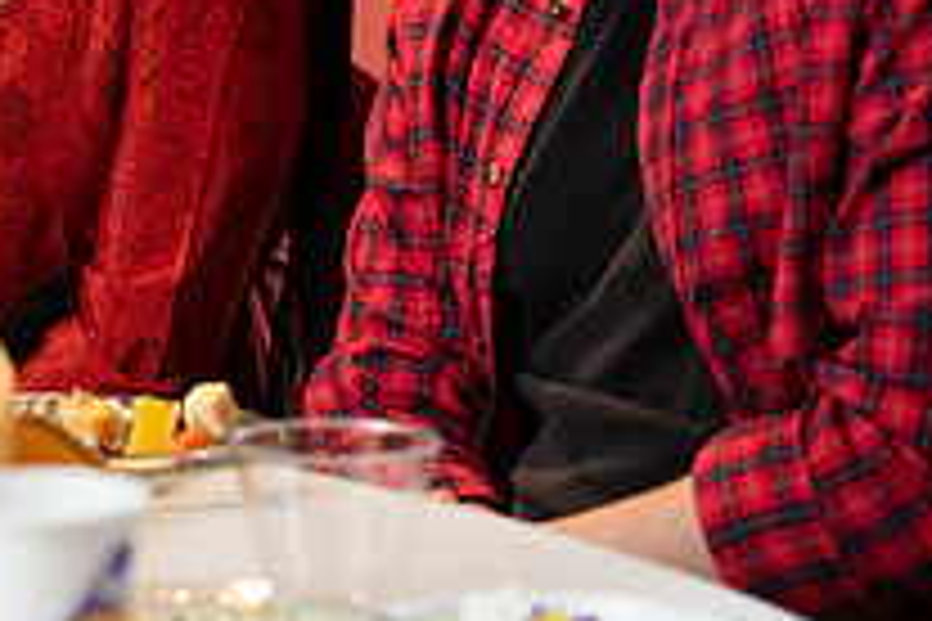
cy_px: -160
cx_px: -180
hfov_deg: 7.9
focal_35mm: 258
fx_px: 6679
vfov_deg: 5.3
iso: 1600
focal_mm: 92
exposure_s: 1/200
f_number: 3.5
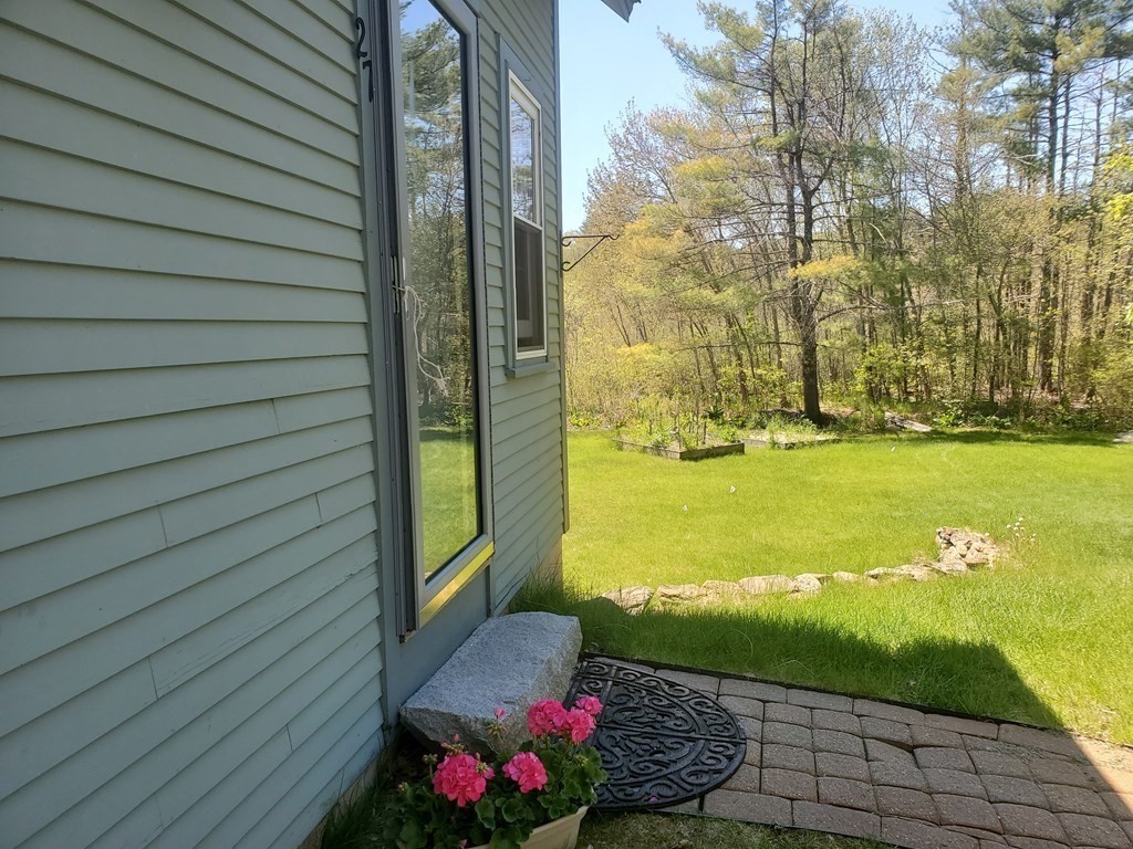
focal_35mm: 26
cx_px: 566
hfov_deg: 67.3
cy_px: 424
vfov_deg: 53.1
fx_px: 851
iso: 50
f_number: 2.4
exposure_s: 1/491
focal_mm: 4.3
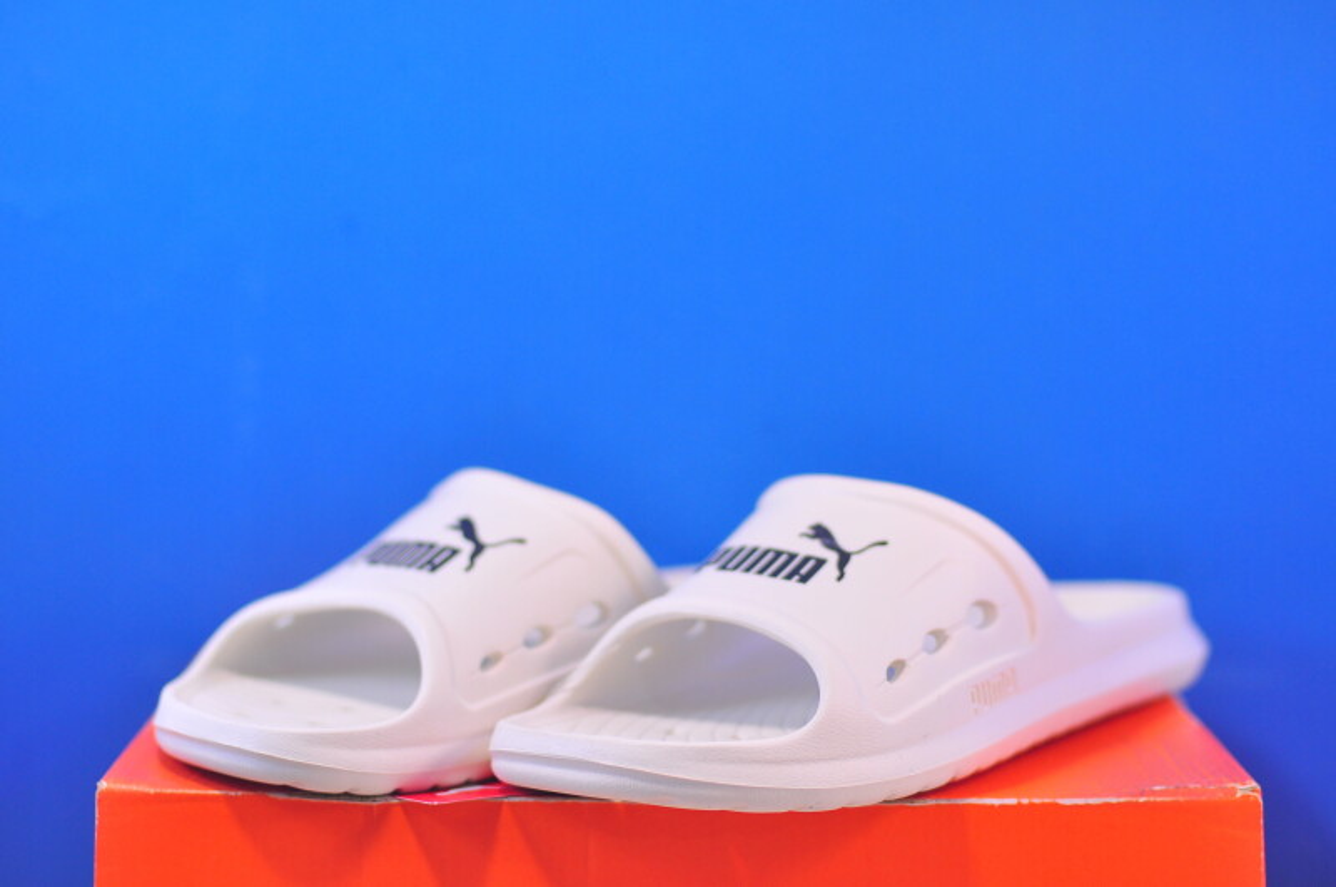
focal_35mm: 75
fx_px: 2779
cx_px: 668
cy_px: 444
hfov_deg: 27.0
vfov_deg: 18.1
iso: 250
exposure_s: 1/320
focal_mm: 50
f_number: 2.2
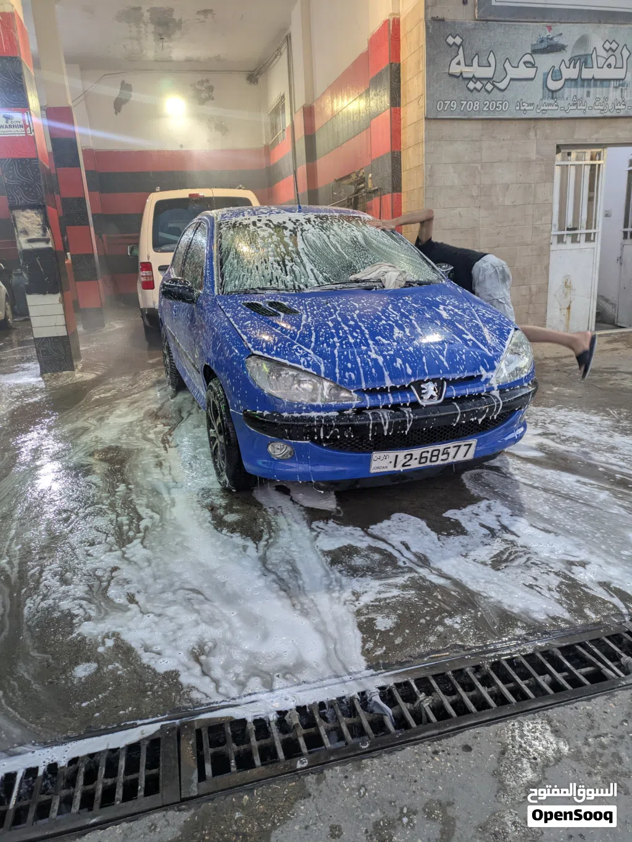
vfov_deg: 69.4
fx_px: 608
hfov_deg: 54.9
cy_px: 421
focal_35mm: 25
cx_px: 316
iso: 167
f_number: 1.89
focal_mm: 5.43
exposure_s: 1/50
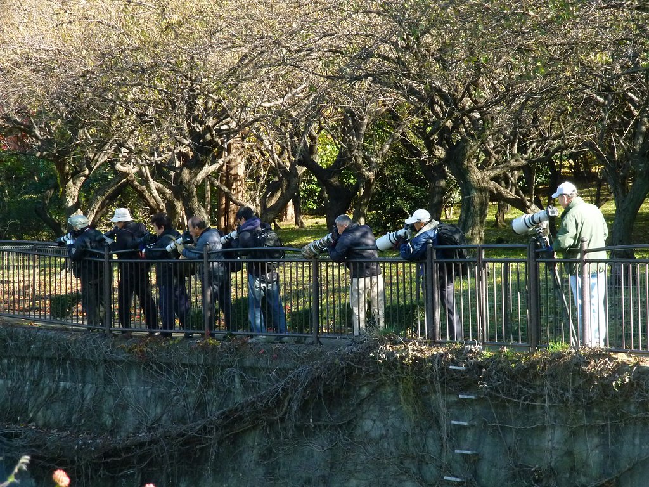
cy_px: 244
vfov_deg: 15.4
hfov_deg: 20.4
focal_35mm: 96
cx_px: 324
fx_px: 1800
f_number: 4.3
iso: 400
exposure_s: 1/250
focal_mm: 15.8
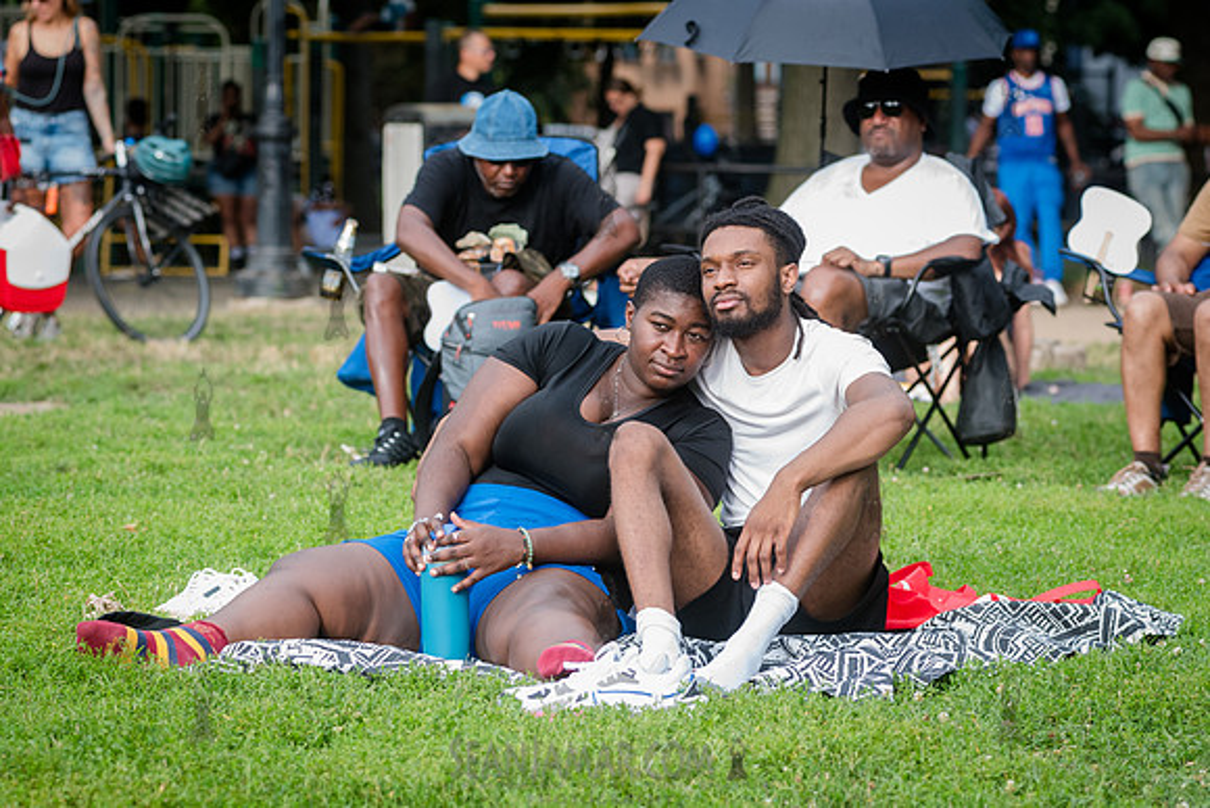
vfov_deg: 8.5
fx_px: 5415
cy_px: 425
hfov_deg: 12.7
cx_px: 657
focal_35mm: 161
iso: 1000
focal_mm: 120
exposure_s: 1/500
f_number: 5
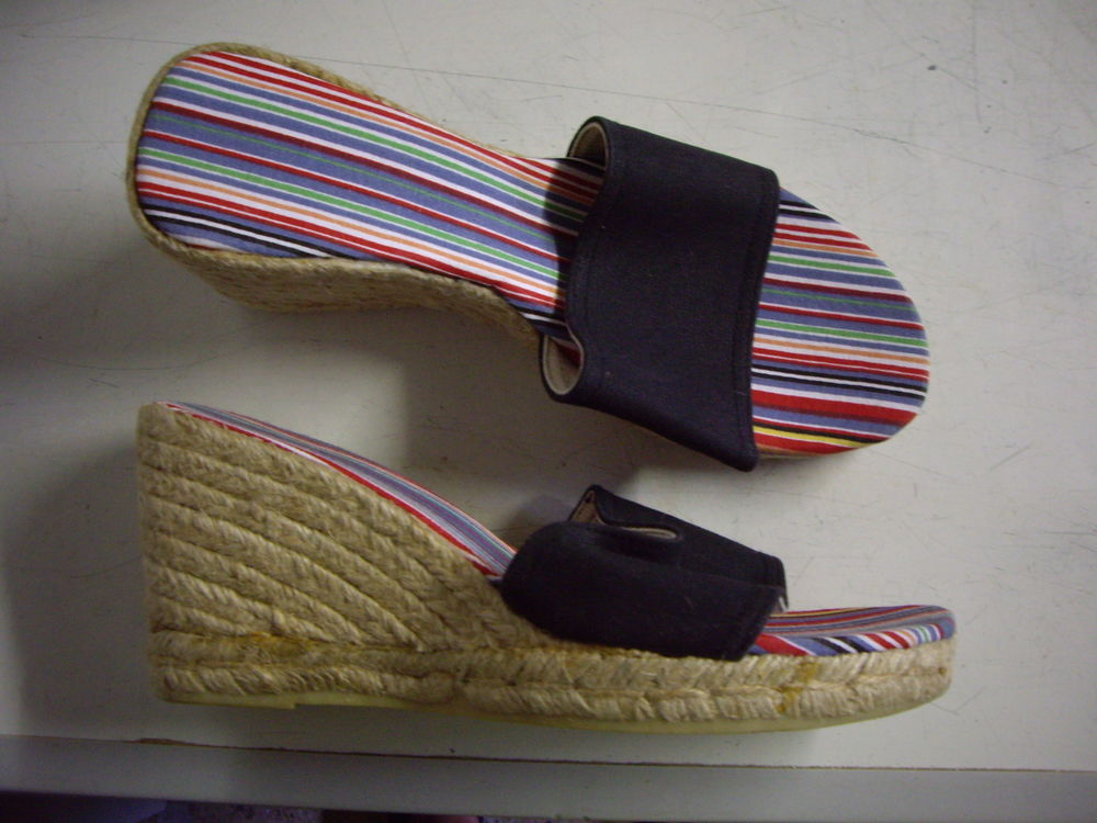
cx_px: 548
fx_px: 1204
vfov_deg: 37.7
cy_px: 412
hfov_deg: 49.0
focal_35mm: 38
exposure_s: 1/10
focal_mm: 6.2
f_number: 2.7
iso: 200
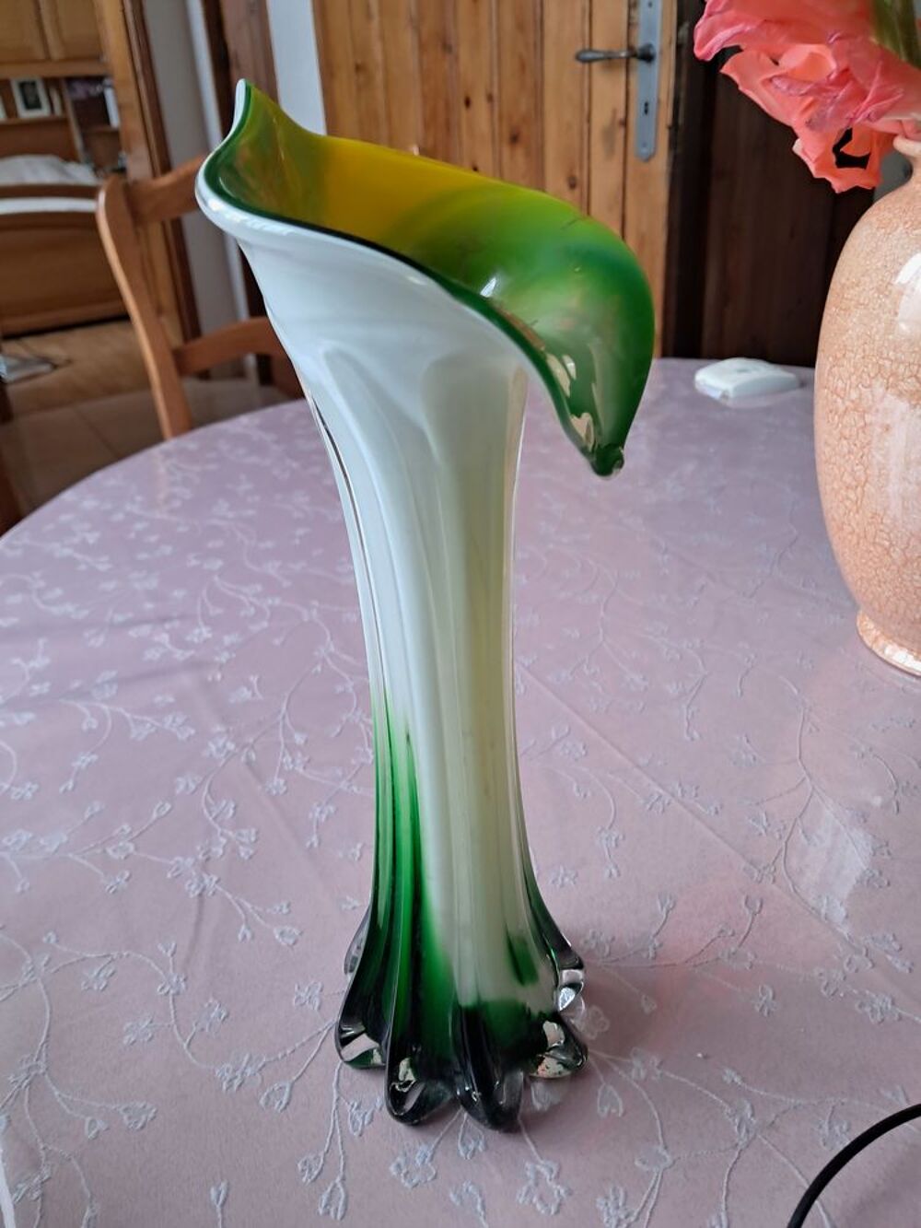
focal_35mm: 27
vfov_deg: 65.3
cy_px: 614
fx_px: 958
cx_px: 460
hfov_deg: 51.4
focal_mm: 4
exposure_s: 1/60
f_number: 1.8
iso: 160
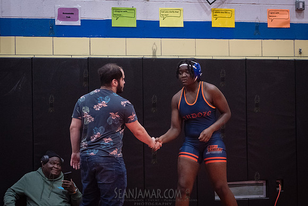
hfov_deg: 20.8
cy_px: 121
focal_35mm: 98
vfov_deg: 13.9
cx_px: 167
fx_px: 841
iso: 8000
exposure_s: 1/400
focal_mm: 80
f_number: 3.5
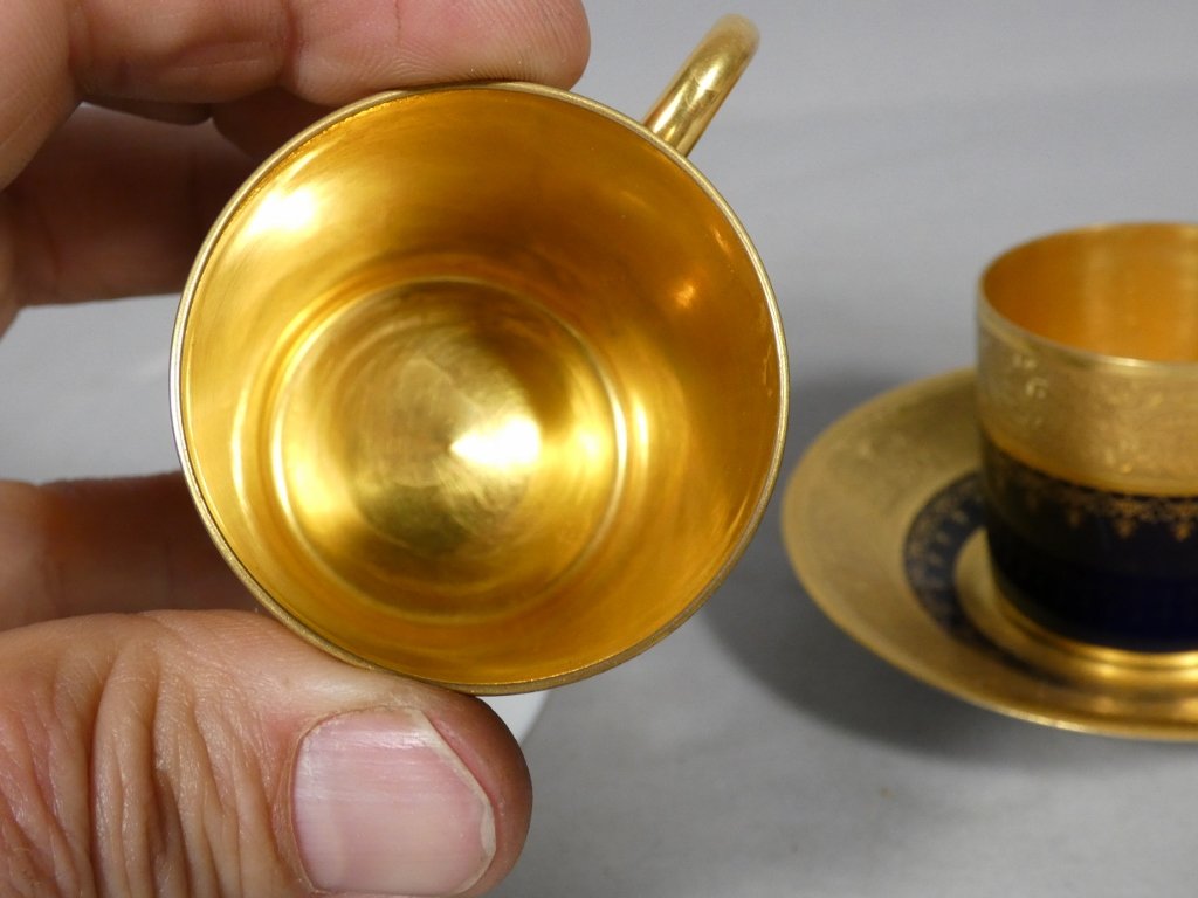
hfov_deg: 43.9
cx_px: 599
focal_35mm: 43
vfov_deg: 33.6
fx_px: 1488
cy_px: 449
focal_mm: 7.8
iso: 400
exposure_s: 1/125
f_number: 3.7
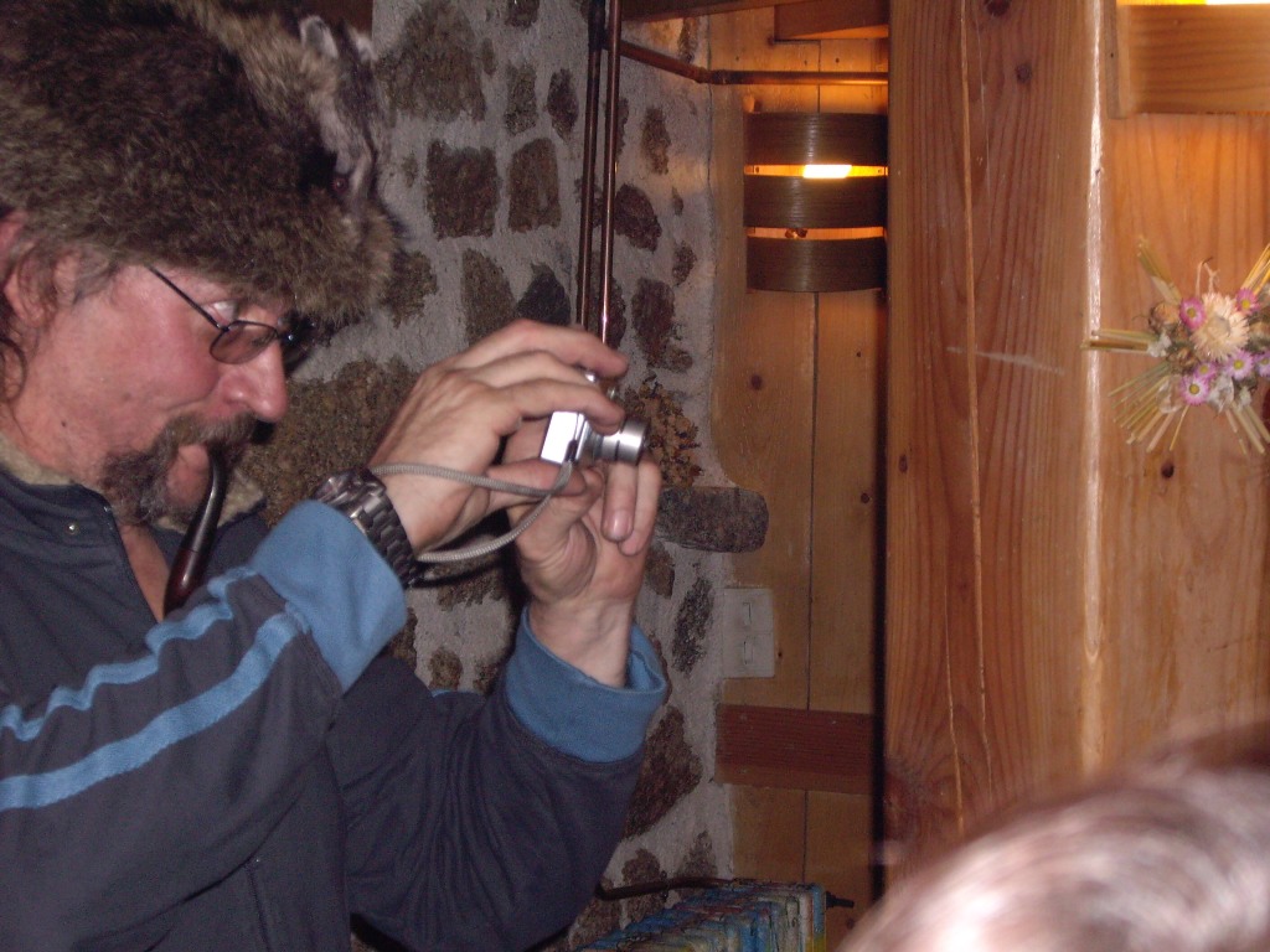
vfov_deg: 15.7
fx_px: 3449
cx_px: 635
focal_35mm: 94
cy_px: 476
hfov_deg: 20.9
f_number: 4.6
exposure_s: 1/100
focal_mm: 15.3
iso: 200
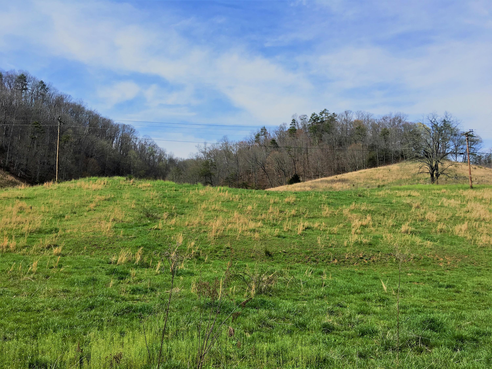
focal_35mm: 29
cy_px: 184
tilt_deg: +9.6
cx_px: 246
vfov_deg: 48.2
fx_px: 412
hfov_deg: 61.7
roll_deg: -1.8
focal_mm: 4.15
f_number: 2.2
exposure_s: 1/1282
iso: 25
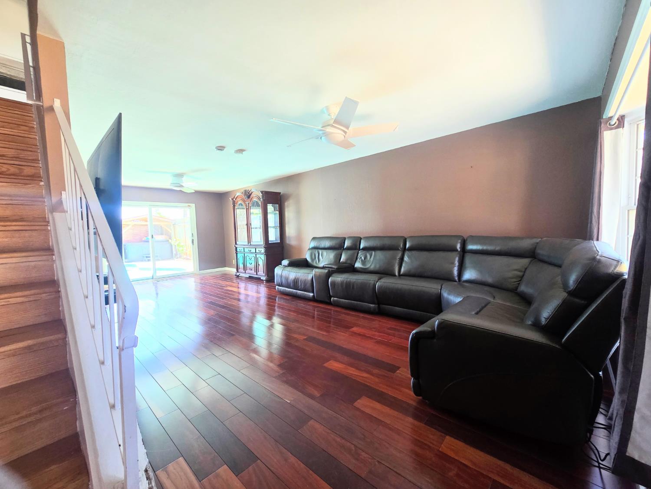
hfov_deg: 106.2
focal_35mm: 13
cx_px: 326
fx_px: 244
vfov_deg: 89.9
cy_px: 244
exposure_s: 1/60
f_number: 2.2
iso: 125
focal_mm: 2.2
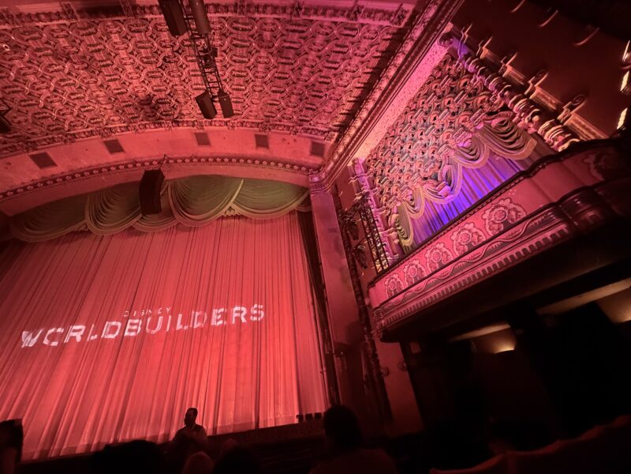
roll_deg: +8.0
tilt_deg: +34.9
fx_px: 255
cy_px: 237
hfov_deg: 102.1
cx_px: 316
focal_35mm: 14
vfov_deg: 85.7
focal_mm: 2.22
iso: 1250
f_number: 2.2
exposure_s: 1/35
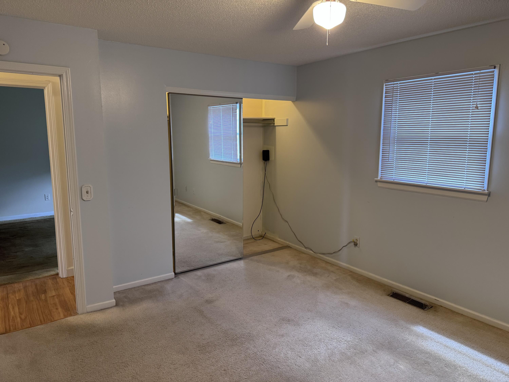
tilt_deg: -9.0
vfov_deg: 56.8
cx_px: 254
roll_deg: -0.7
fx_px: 353
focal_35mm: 24
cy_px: 191
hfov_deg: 71.6
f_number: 1.78
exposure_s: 1/60
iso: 200
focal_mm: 6.76
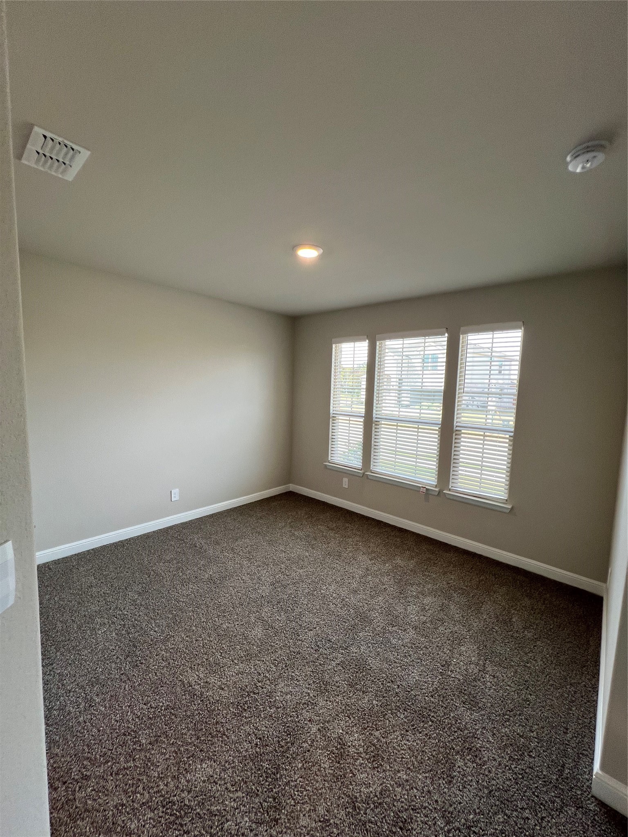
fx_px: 314
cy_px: 418
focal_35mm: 13
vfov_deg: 106.2
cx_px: 314
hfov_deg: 89.9
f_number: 1.8
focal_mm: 1.57
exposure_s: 1/120
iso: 80
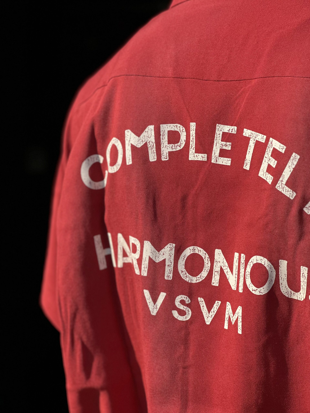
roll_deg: -1.0
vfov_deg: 25.3
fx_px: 919
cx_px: 155
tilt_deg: -3.3
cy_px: 206
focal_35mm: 77
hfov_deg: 19.1
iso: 32
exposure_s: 1/1179
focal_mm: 9
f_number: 2.8
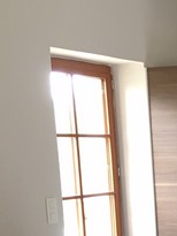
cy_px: 252
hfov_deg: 12.1
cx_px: 314
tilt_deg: -7.3
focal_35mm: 113
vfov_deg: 16.9
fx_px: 770
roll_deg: +2.5
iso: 125
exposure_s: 1/33
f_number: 2.2
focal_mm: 4.15
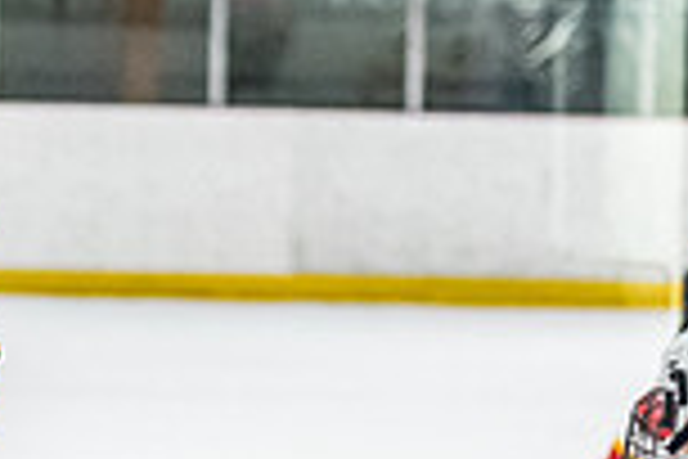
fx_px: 11447
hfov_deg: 3.4
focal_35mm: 599
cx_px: -377
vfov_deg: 2.3
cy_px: 698
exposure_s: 1/800
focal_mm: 90
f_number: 2.8
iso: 3200
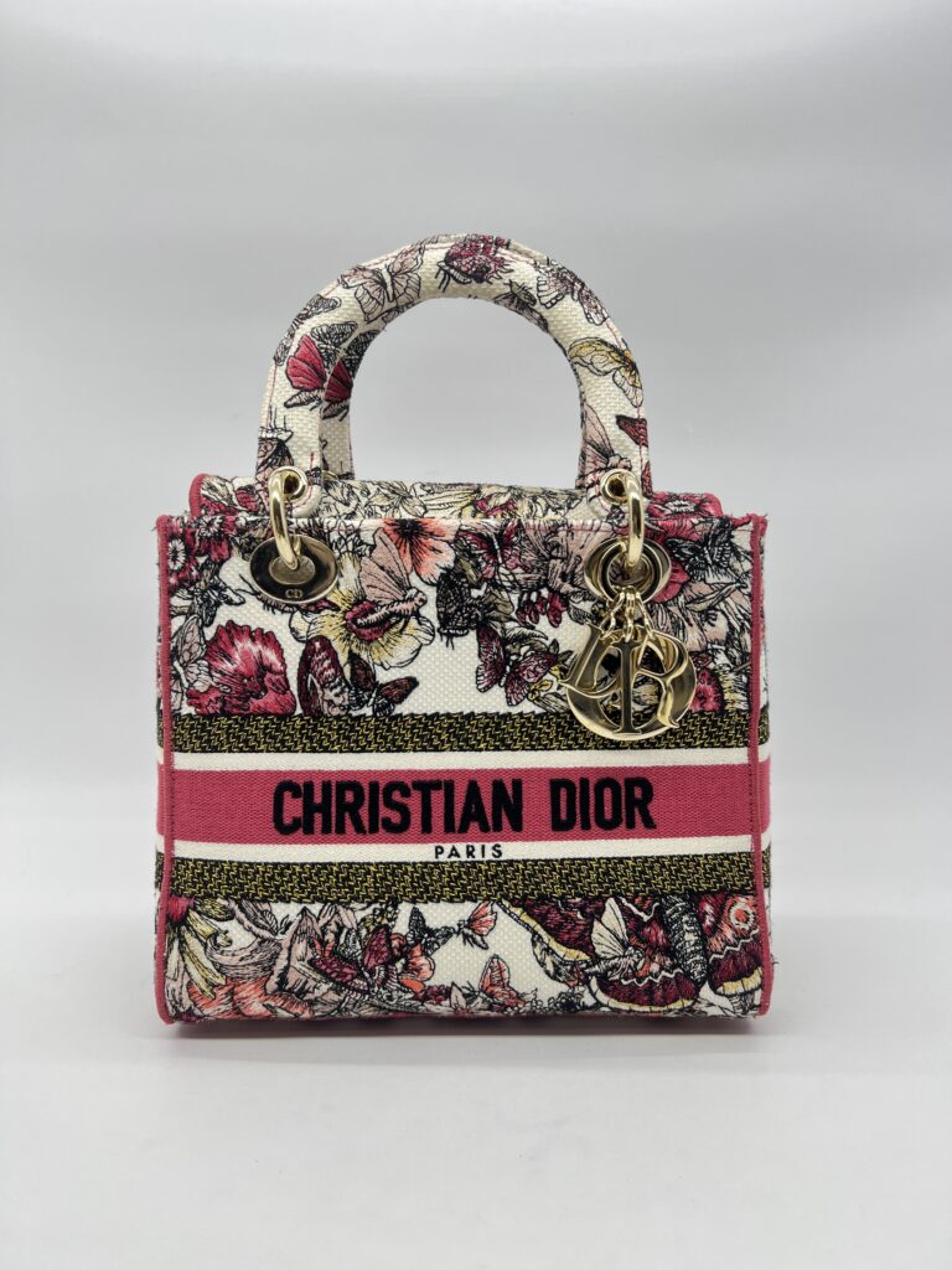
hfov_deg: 53.1
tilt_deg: -8.1
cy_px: 635
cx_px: 476
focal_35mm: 26
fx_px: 953
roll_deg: +0.3
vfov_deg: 67.3
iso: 32
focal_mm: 5.7
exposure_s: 1/100
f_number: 1.5
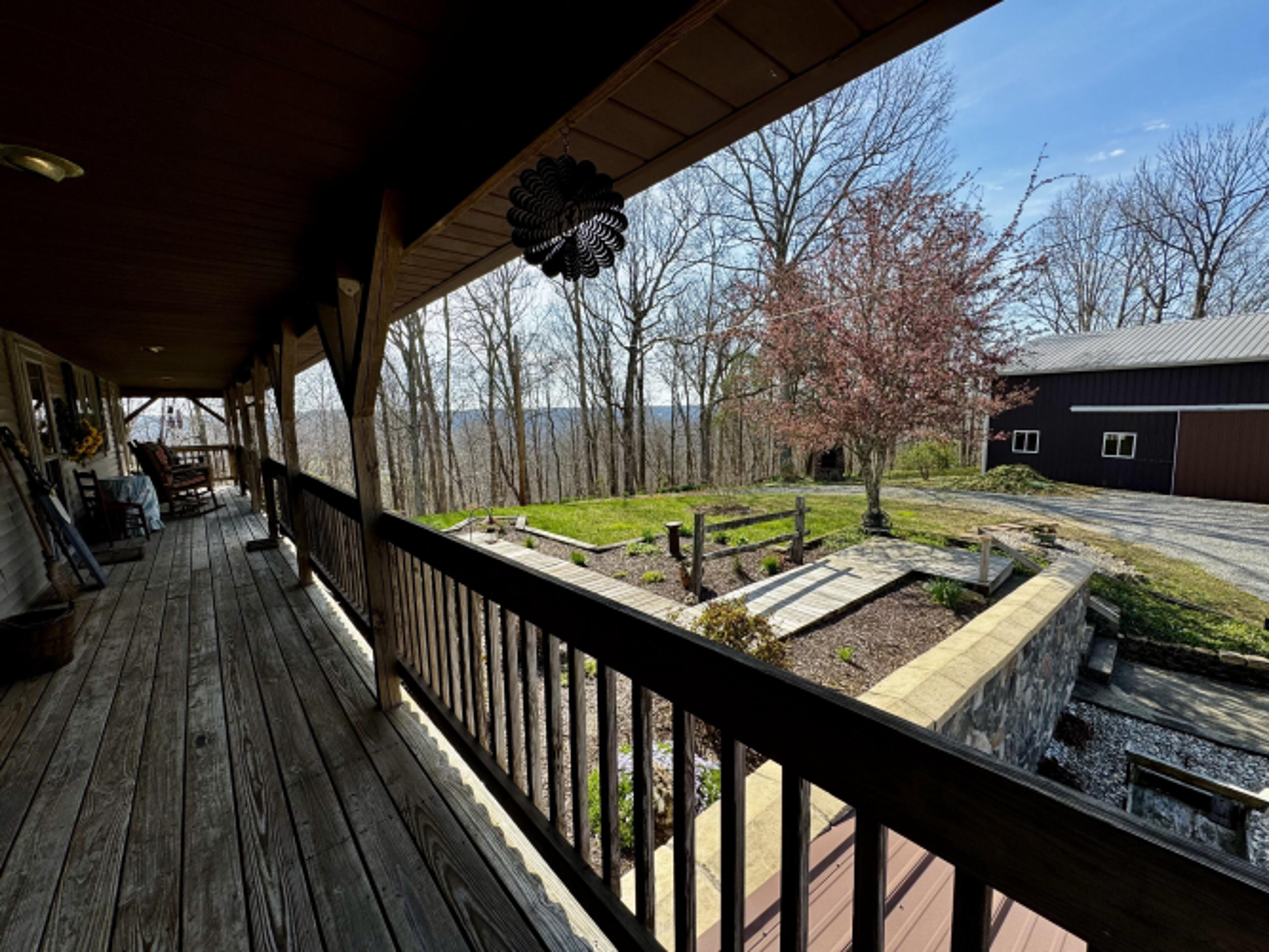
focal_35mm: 14
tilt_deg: -7.9
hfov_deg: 102.1
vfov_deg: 85.7
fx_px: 513
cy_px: 476
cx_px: 634
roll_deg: +1.2
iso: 50
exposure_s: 1/1063
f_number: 2.2
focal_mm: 2.22
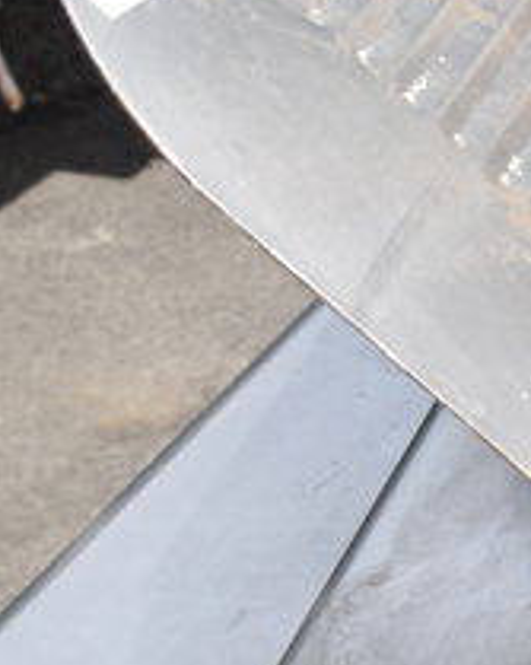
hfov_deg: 9.9
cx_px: 967
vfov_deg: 13.0
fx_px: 2910
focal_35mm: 148
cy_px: 135
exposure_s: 1/250
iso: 200
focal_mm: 24
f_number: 8
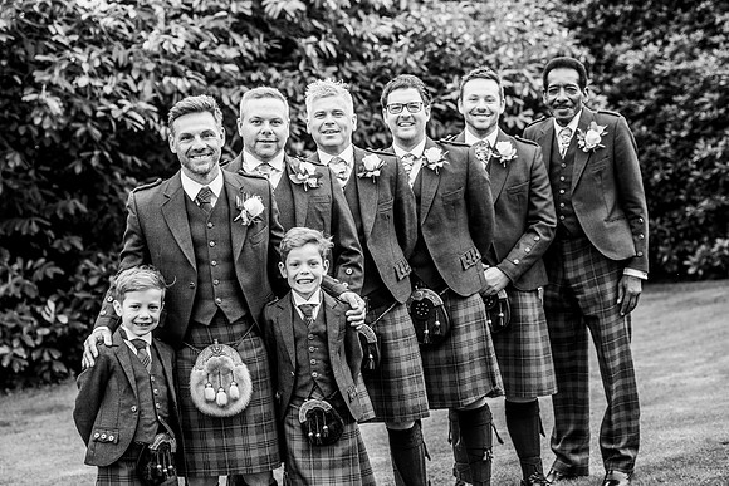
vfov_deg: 14.4
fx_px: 1926
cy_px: 214
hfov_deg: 21.4
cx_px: 332
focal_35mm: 95
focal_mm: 85
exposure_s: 1/125
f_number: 4.5
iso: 400
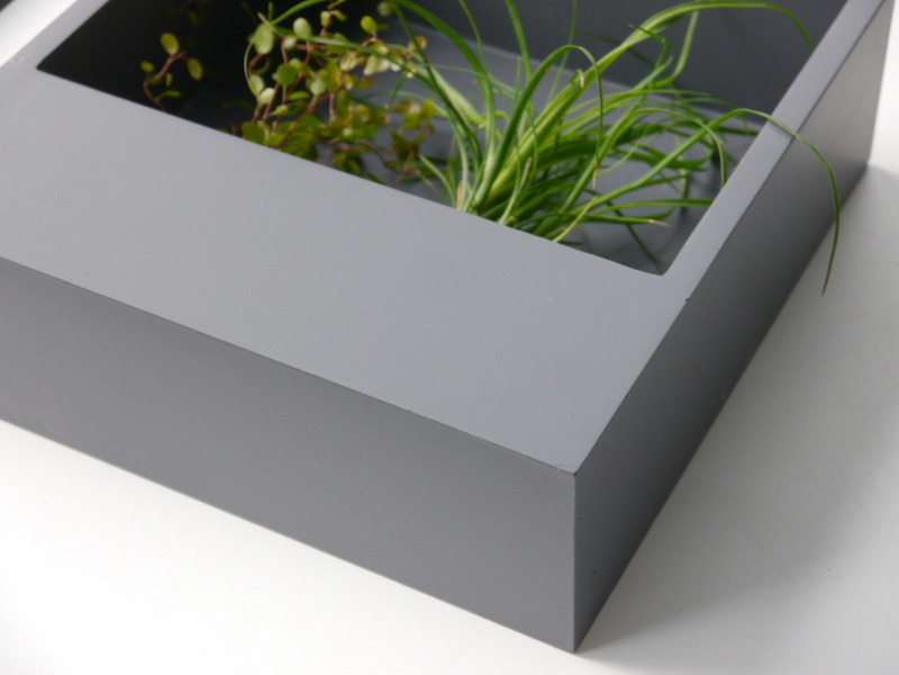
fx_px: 2182
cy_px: 338
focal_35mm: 84
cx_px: 450
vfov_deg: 17.6
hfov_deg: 23.3
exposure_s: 1/80
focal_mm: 42
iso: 320
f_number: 5.6
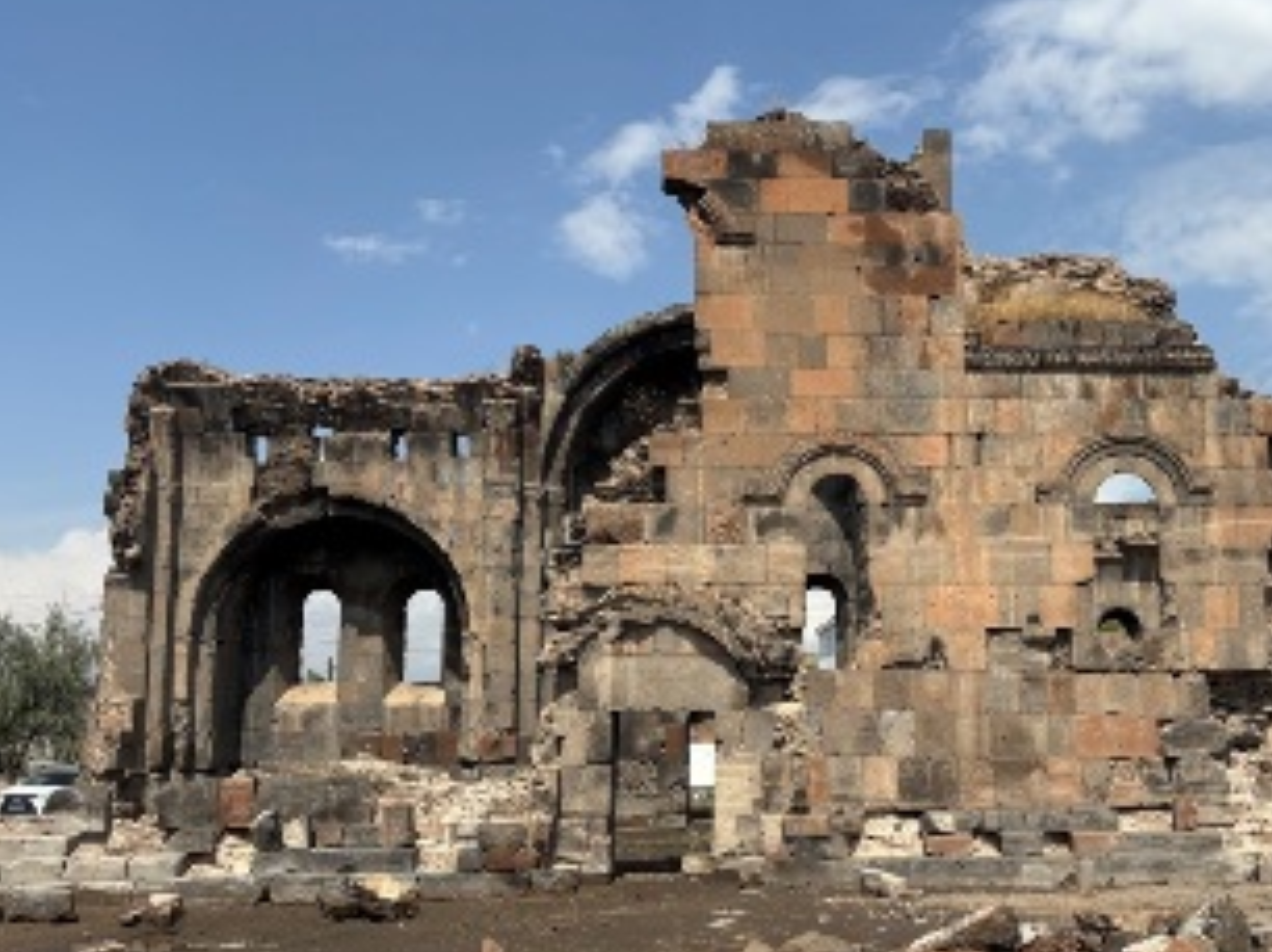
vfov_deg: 41.4
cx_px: 815
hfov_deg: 53.2
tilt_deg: +7.0
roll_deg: +1.4
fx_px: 1248
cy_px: 603
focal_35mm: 34
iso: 50
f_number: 1.6
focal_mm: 5.96
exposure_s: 1/3650
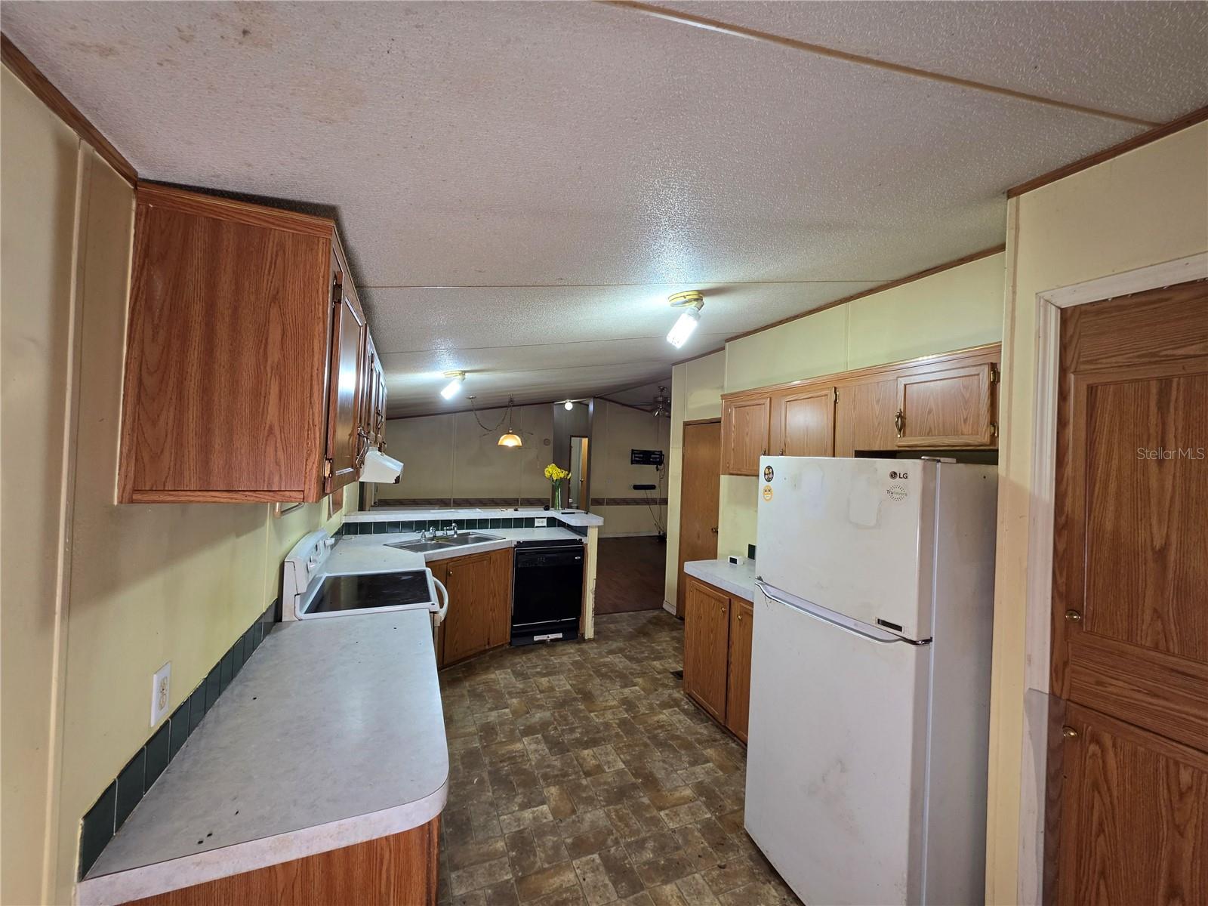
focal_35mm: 13
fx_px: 454
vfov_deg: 89.9
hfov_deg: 106.2
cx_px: 604
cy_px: 453
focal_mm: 2.2
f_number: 1.9
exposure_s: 1/120
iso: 160
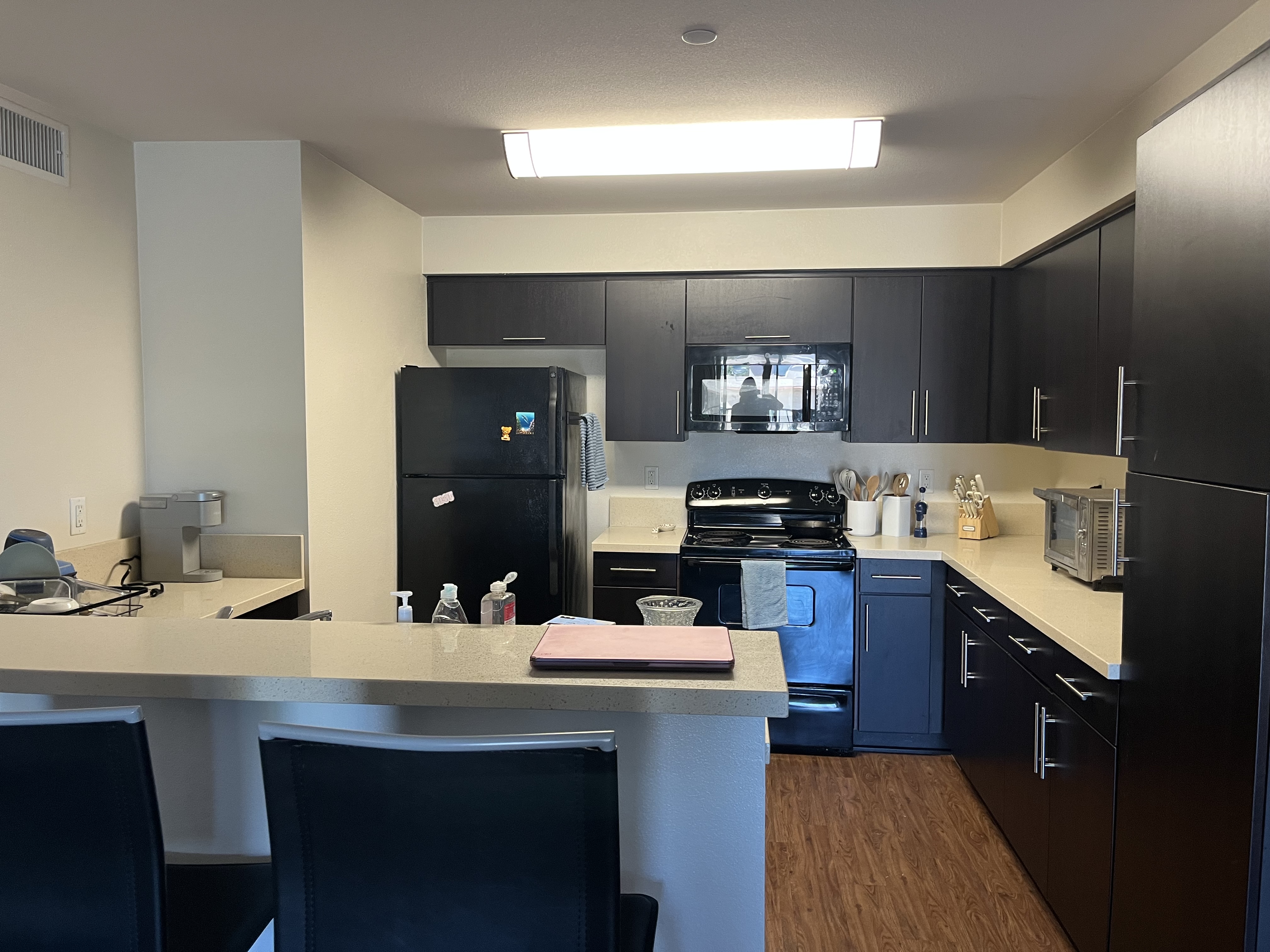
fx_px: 954
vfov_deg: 53.1
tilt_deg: -3.1
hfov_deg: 67.3
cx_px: 635
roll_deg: -0.3
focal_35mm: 26
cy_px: 476
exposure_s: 1/54
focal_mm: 5.1
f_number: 1.6
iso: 160
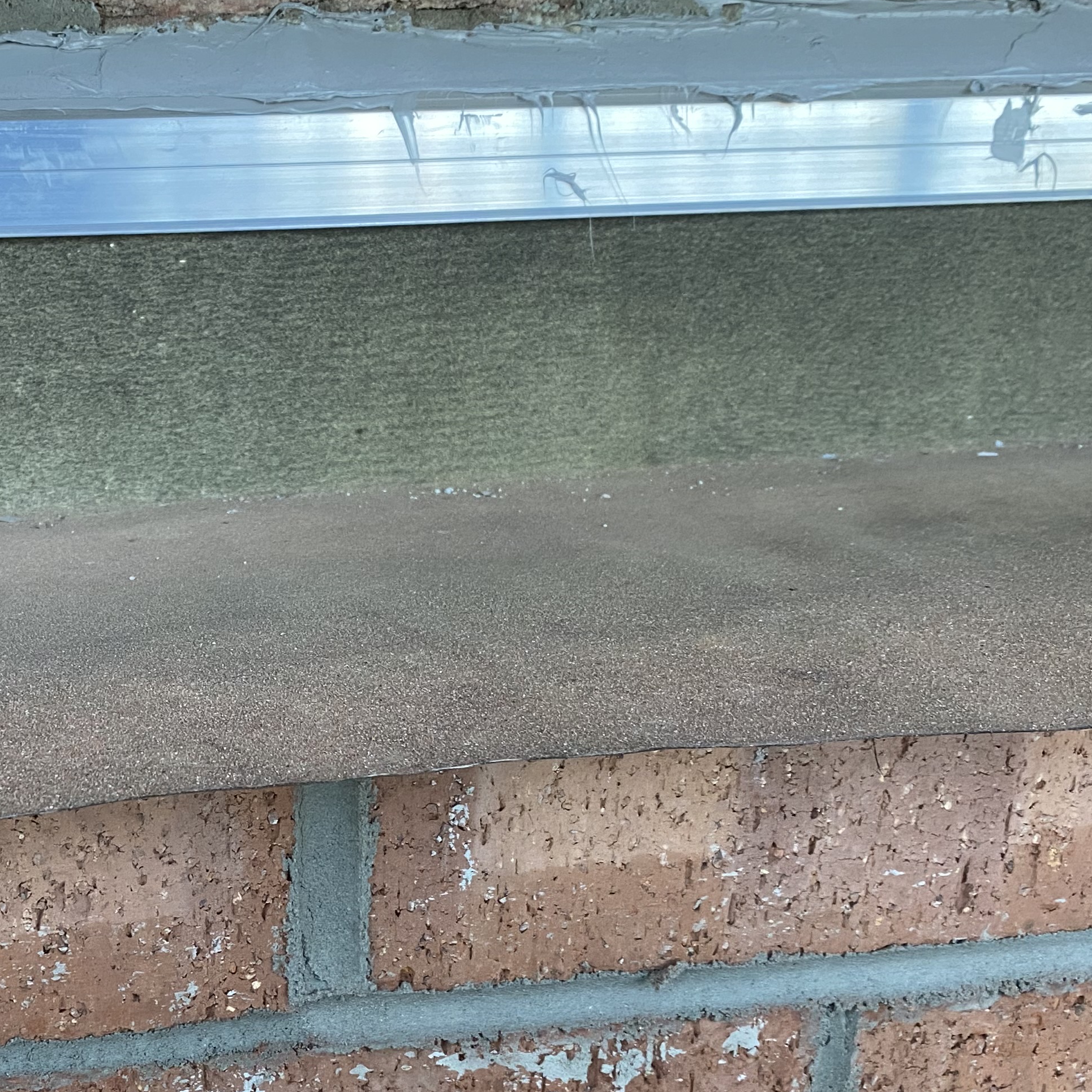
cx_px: 216
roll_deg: +1.1
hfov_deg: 34.3
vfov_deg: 35.2
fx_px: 1713
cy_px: 654
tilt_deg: -19.1
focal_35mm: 48
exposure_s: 1/60
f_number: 1.8
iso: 160
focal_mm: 4.25
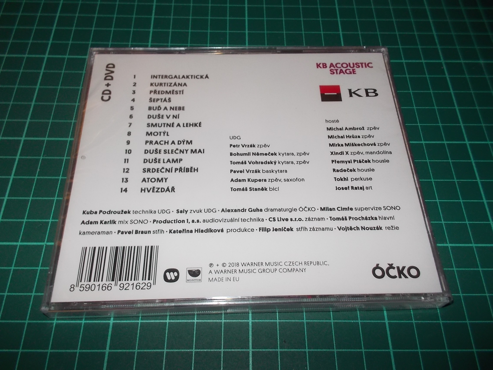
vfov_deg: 48.2
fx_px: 413
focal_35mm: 29
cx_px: 246
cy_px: 185
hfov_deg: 61.7
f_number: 3.3
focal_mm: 4.1
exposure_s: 1/30
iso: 200
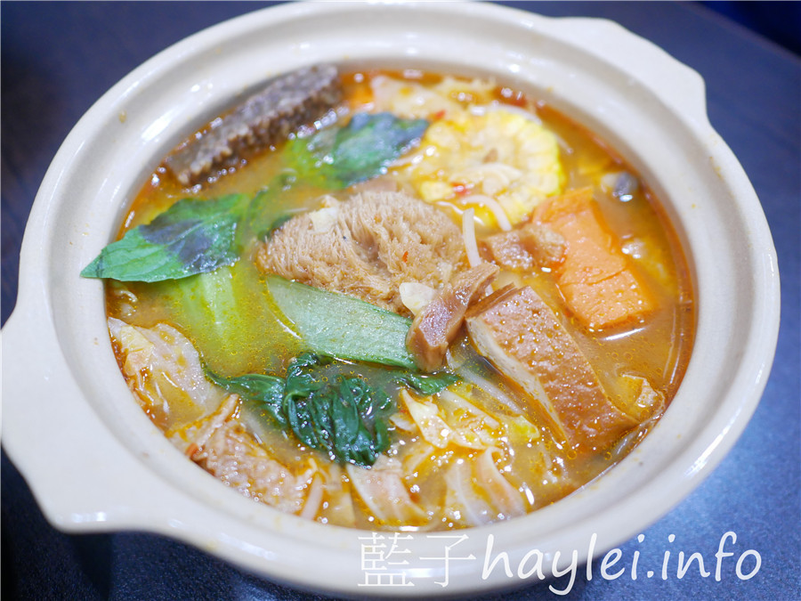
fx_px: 694
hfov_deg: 60.0
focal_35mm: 30
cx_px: 400
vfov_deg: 46.8
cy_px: 300
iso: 800
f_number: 1.7
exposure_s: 1/60
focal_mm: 15
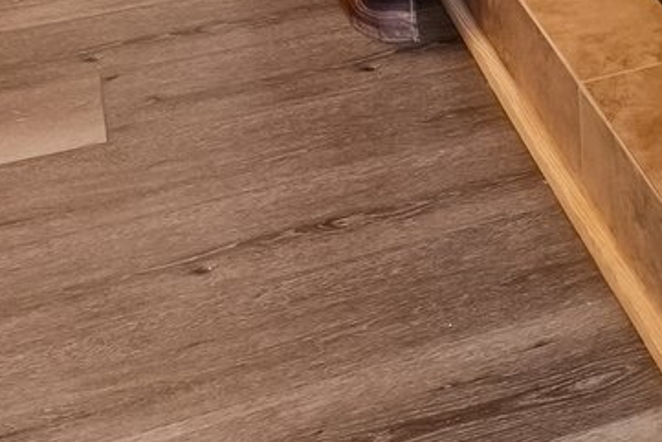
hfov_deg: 21.3
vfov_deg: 12.1
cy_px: -694
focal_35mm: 85
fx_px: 1564
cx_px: 897
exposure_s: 1/5
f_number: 8
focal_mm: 10
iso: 400
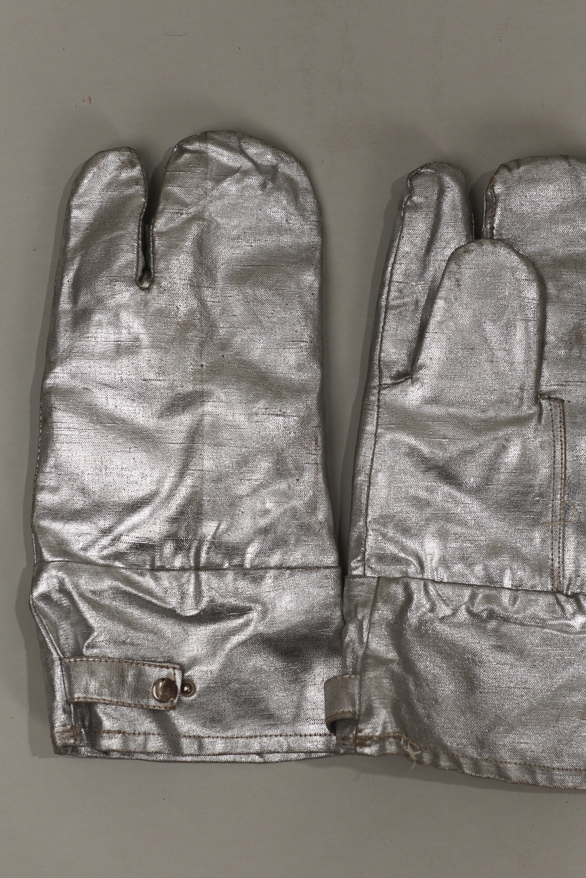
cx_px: 346
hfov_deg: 19.7
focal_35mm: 69
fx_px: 1684
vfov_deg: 29.2
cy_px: 434
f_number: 3.2
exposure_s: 1/100
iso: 200
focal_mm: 32
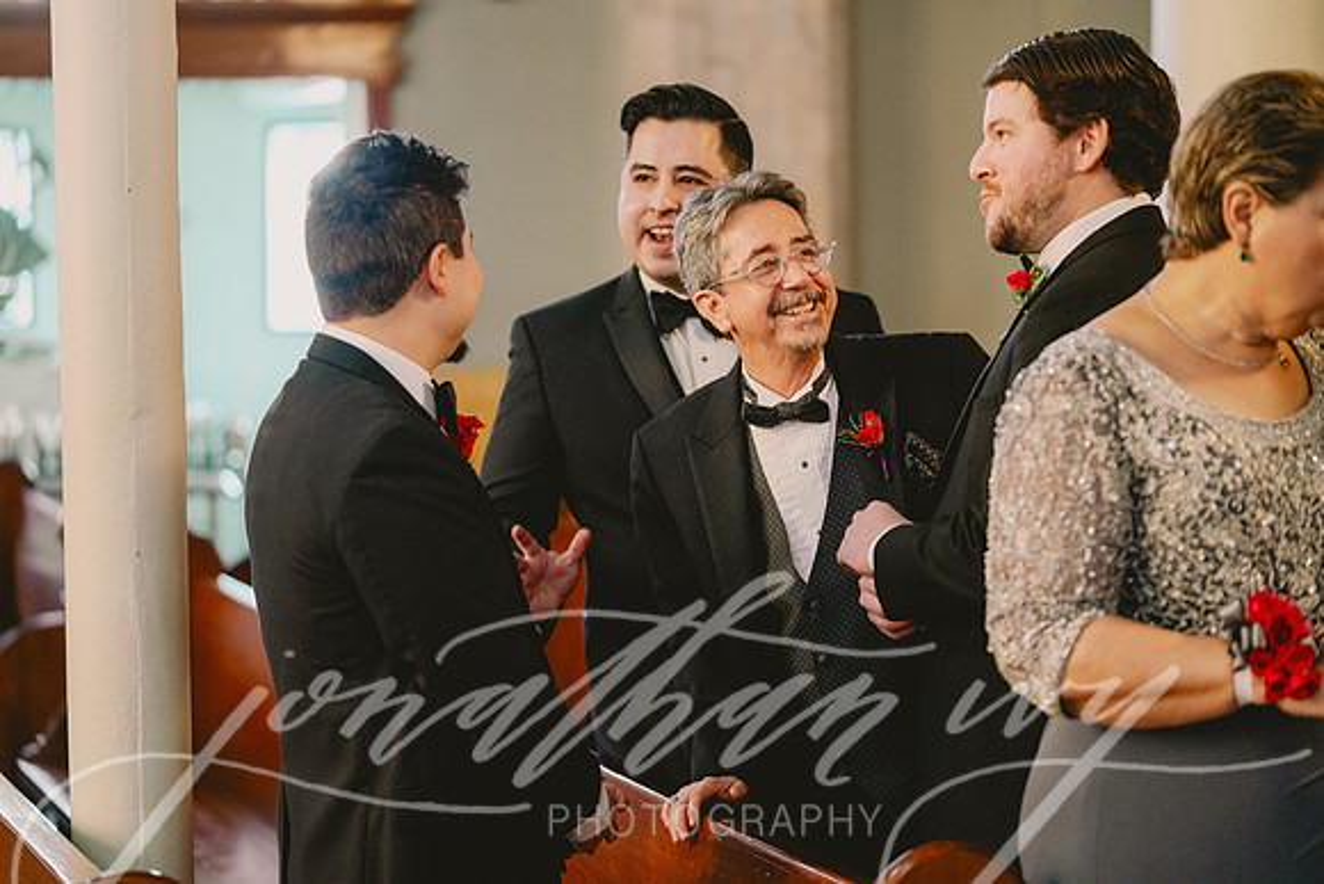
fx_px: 3826
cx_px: 662
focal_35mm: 104
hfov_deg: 19.6
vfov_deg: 13.2
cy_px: 442
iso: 3200
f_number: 2.8
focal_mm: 104
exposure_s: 1/60
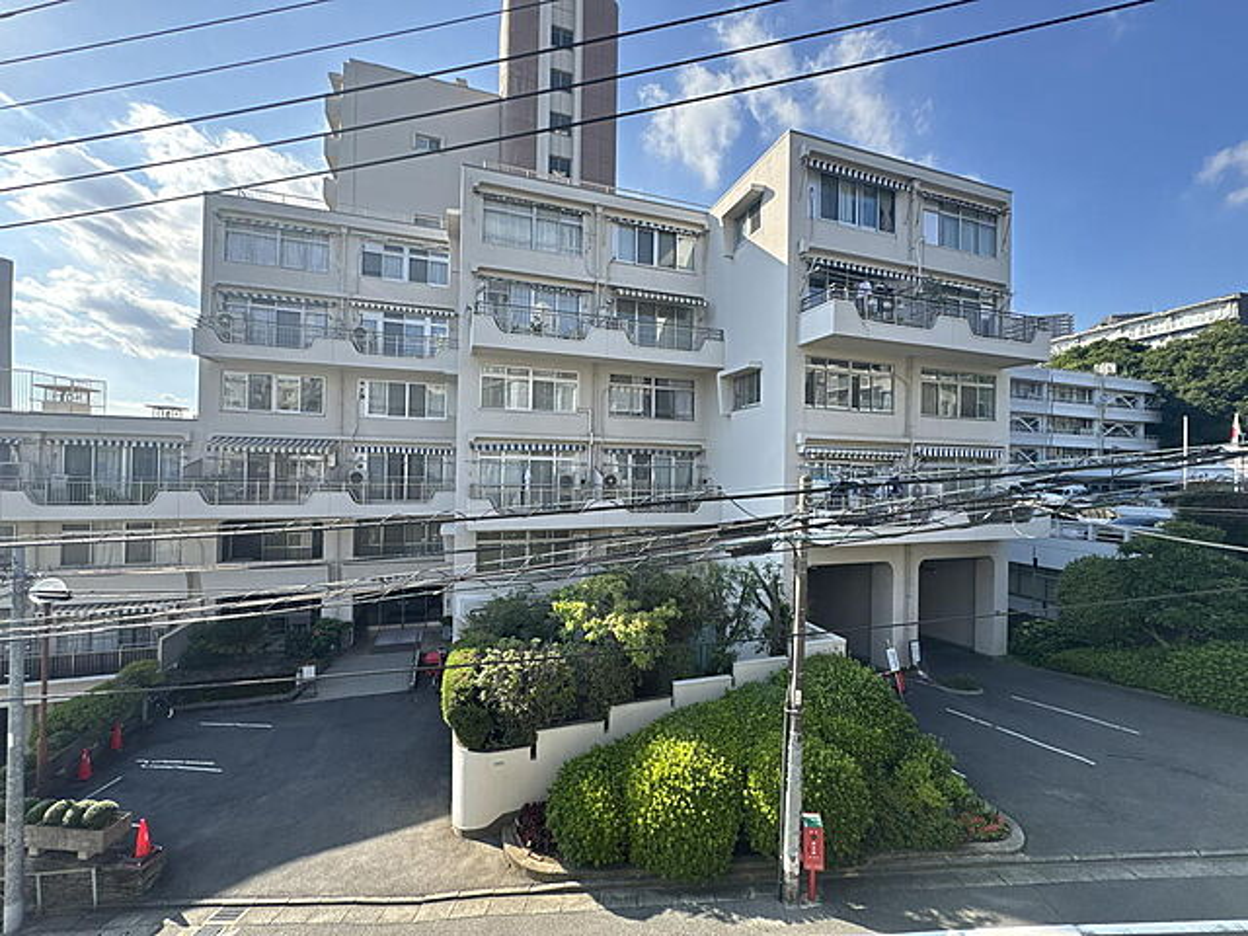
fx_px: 505
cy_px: 468
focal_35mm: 14
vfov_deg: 85.7
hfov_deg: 102.1
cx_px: 624
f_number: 2.2
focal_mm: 2.22
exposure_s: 1/625
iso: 50
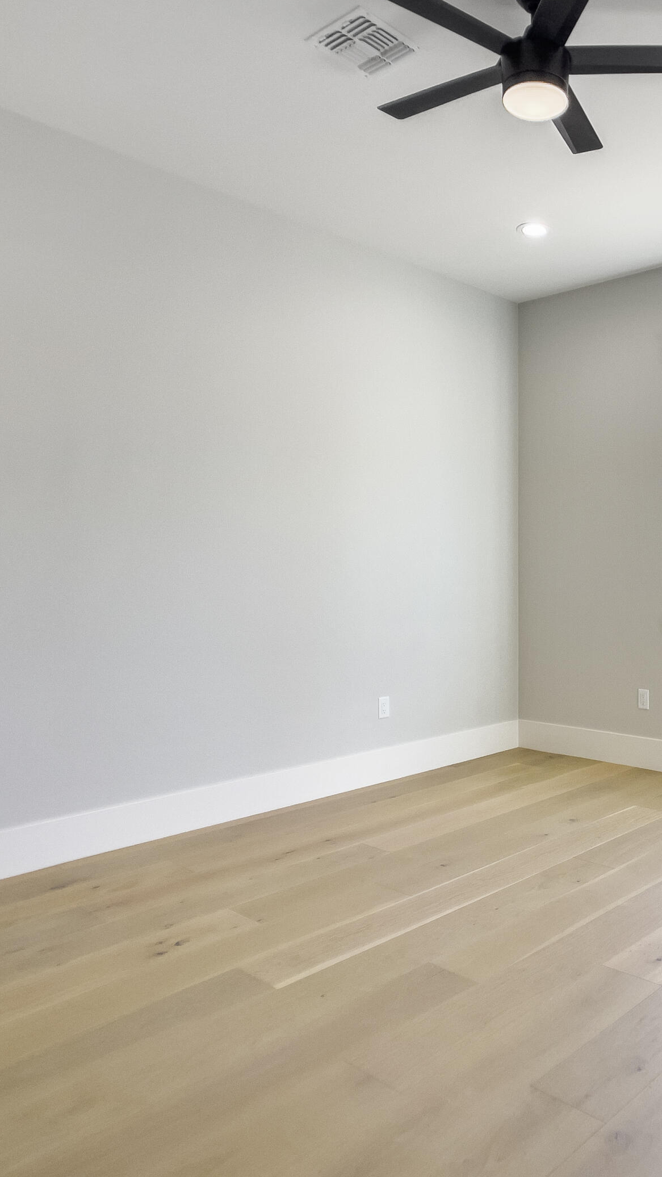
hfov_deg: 28.1
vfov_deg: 49.4
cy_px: 554
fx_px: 1280
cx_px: 574
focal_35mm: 41
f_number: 1.6
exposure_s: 1/370
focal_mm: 5.1
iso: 32
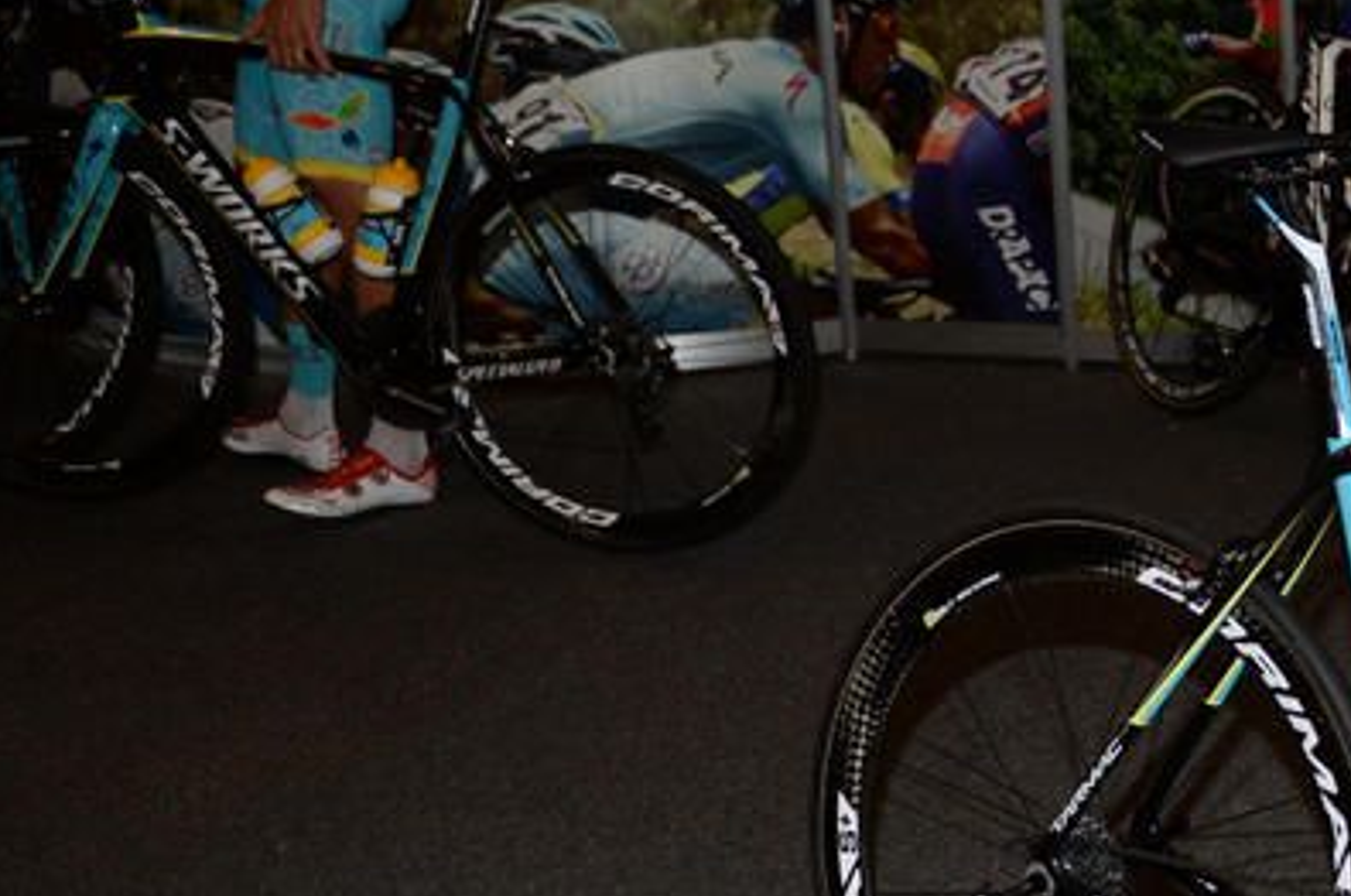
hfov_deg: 24.4
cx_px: 1737
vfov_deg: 18.6
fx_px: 2735
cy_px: 318
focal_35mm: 73
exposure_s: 1/250
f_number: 2.8
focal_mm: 24
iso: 200
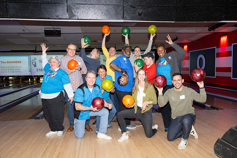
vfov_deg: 43.6
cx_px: 118
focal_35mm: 30
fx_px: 198
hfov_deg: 61.9
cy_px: 79
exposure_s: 1/100
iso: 1600
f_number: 5.6
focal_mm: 30
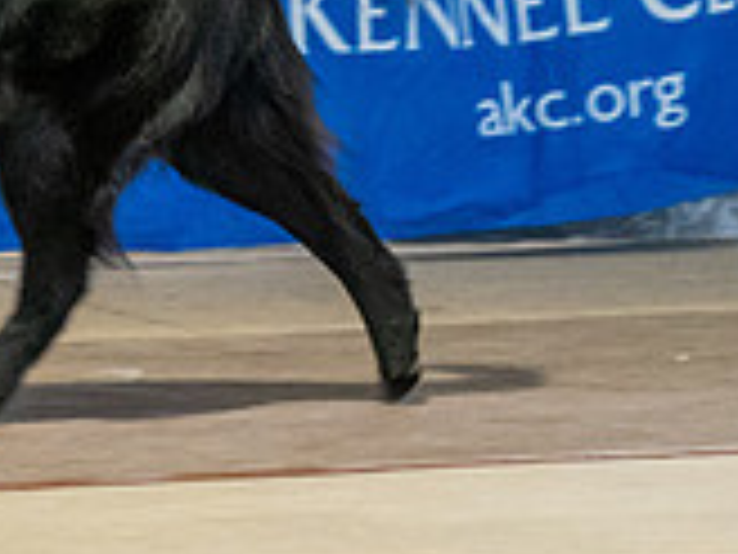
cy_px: -293
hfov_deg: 2.9
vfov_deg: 2.2
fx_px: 14561
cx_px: -457
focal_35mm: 683
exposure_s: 1/250
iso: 6400
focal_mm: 173
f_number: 3.5
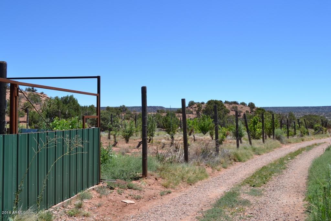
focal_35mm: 36
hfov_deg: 53.1
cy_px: 110
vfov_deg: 36.9
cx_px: 166
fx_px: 331
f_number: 8
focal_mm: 24
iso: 100
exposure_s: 1/250
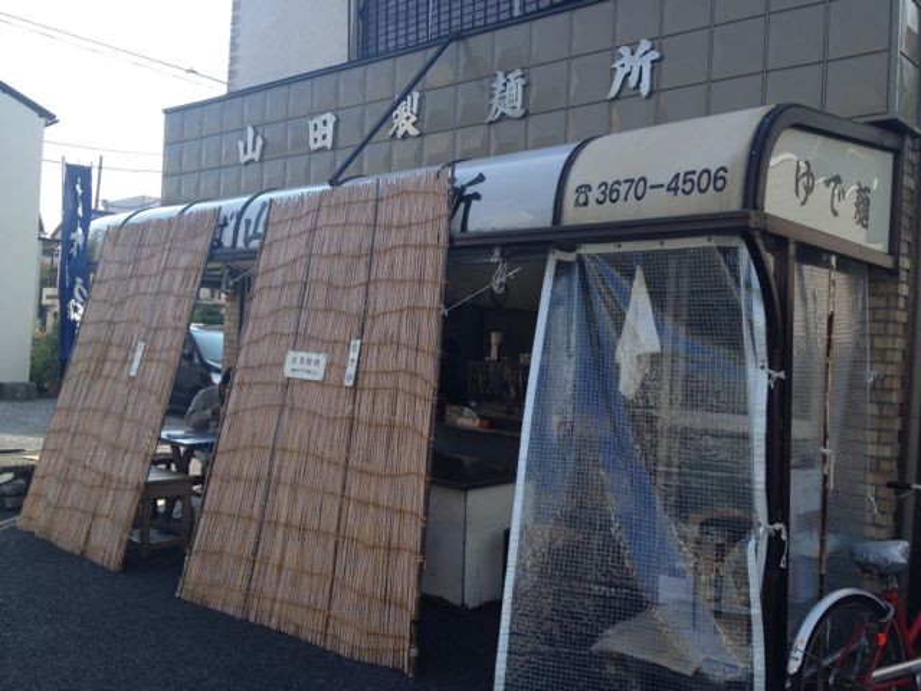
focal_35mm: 35
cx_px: 460
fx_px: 931
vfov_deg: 40.7
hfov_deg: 52.6
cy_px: 346
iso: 50
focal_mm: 4.28
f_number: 2.4
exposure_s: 1/563
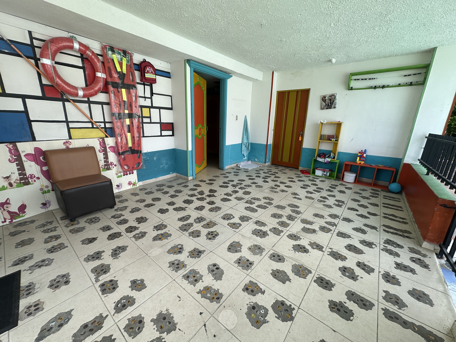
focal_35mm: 14
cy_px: 171
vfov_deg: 85.7
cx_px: 228
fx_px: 184
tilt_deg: -14.9
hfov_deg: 102.1
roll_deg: -1.8
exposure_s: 1/304
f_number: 2.2
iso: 40
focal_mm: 2.22
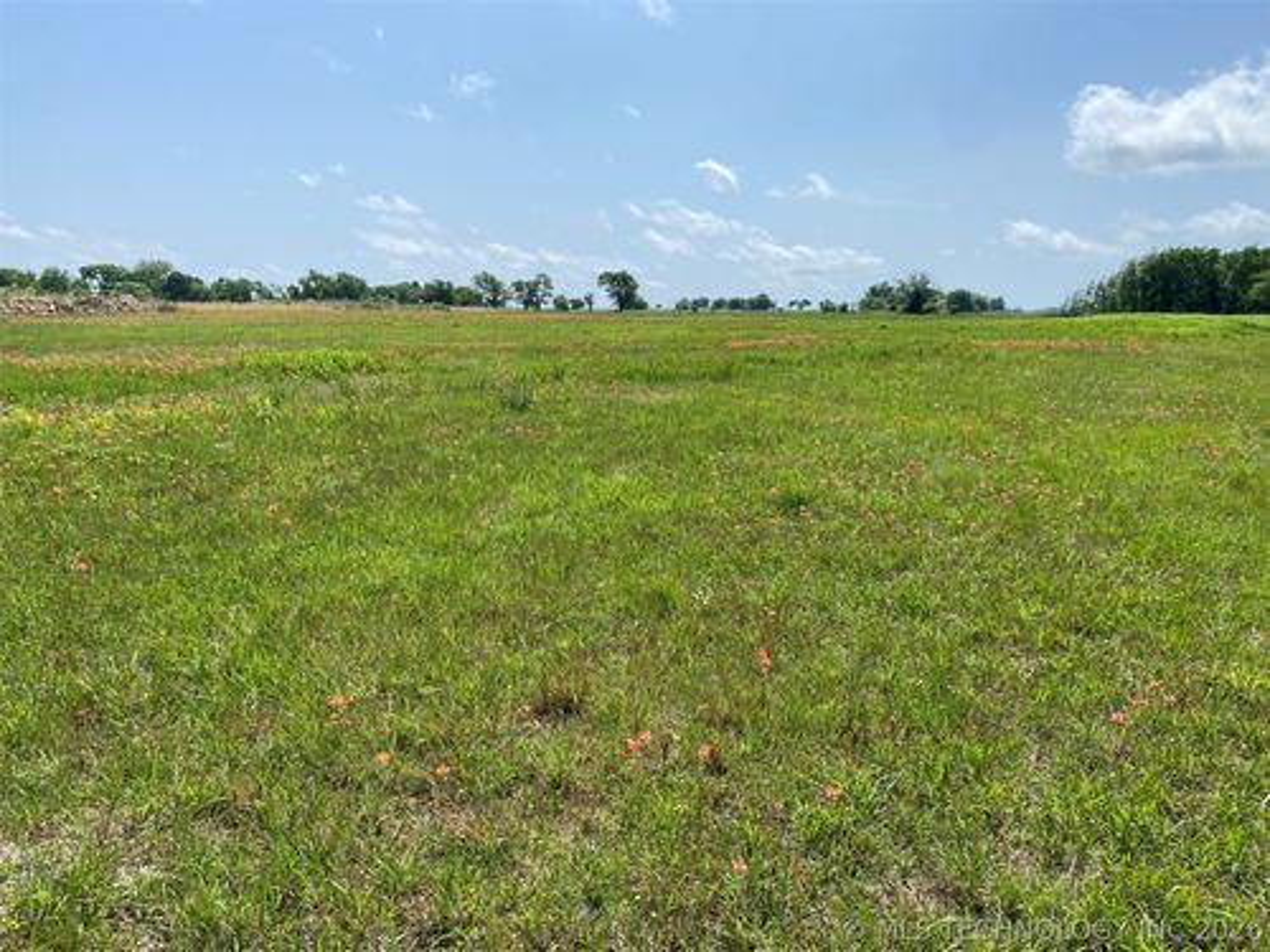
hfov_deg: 67.3
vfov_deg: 53.1
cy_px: 476
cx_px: 635
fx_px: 954
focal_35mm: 26
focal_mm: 4.25
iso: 32
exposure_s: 1/3731
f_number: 1.8
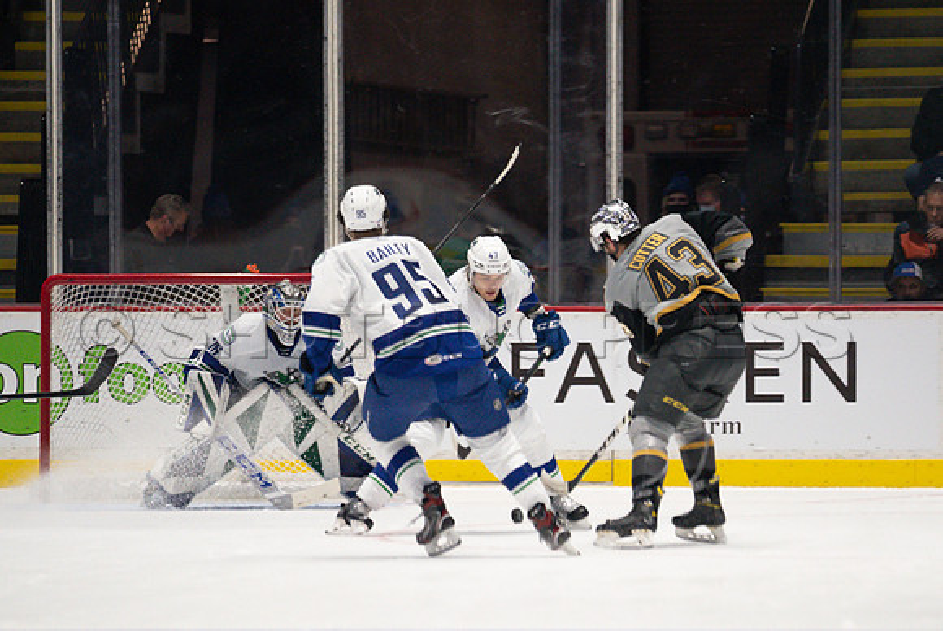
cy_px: 323
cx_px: 549
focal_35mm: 393
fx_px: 10305
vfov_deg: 3.5
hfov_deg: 5.2
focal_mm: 200
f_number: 2.8
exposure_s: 1/1000
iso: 2000
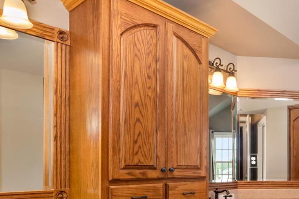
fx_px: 291
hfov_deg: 49.4
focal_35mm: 35
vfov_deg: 36.0
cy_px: 171
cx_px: 260
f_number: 9
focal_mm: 8
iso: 640
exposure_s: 1/50
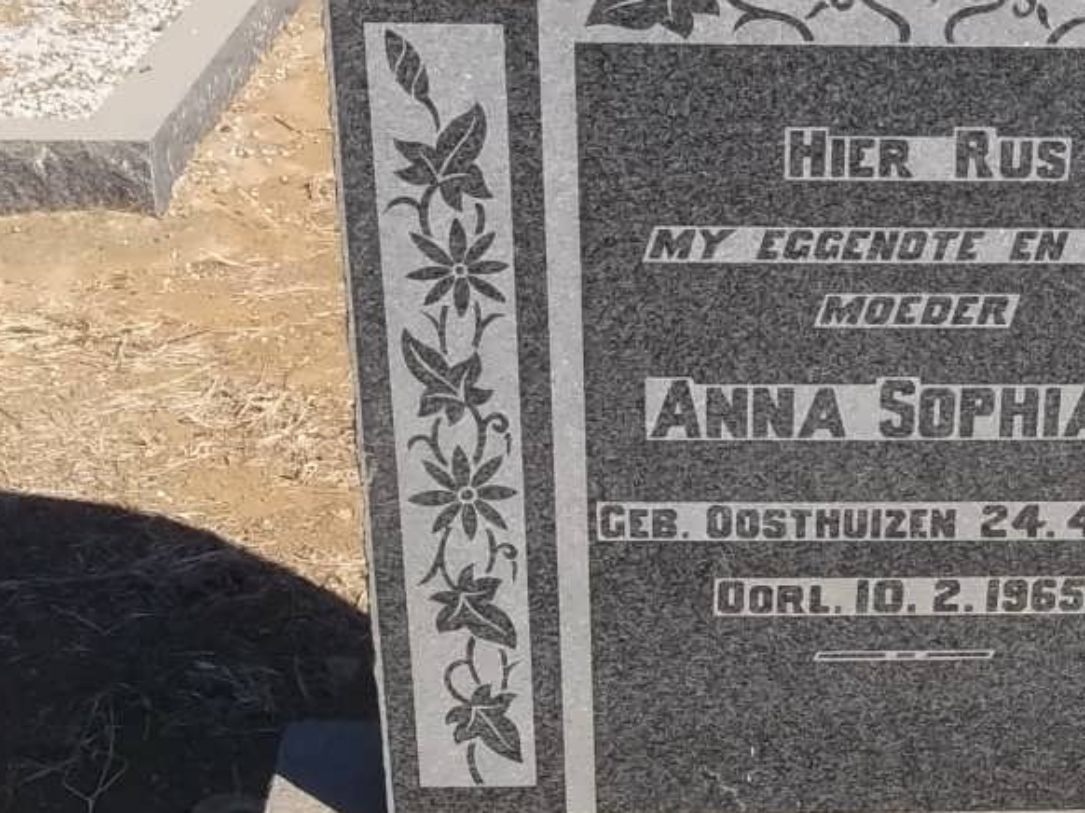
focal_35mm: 66
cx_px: 781
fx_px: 2068
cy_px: 446
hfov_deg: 29.1
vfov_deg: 22.2
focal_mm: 5.7
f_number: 5.5
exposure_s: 1/500
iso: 80
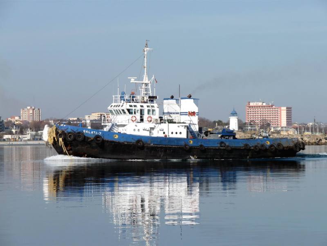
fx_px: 1606
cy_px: 123
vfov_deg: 8.7
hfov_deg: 11.6
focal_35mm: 170
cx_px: 164
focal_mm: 29.1
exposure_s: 1/200
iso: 100
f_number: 11
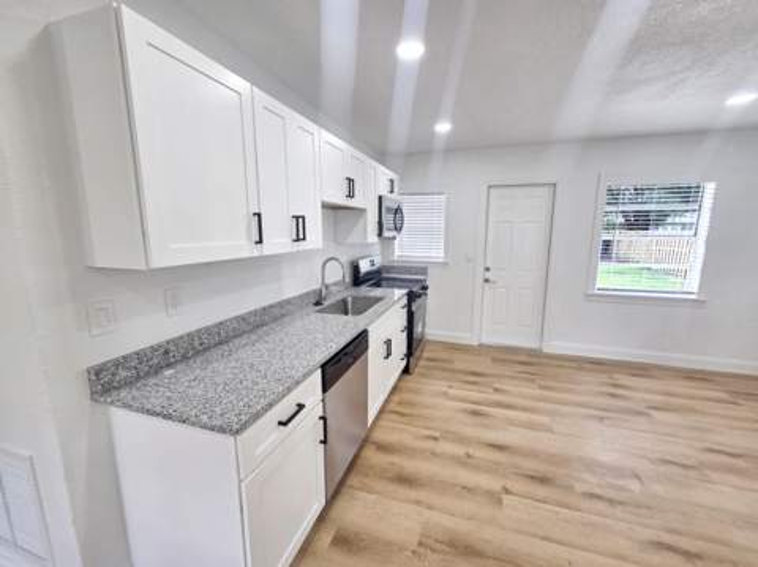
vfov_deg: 89.8
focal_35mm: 13
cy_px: 284
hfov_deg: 106.2
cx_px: 379
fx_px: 284
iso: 100
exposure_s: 1/120
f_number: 2.2
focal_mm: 2.2
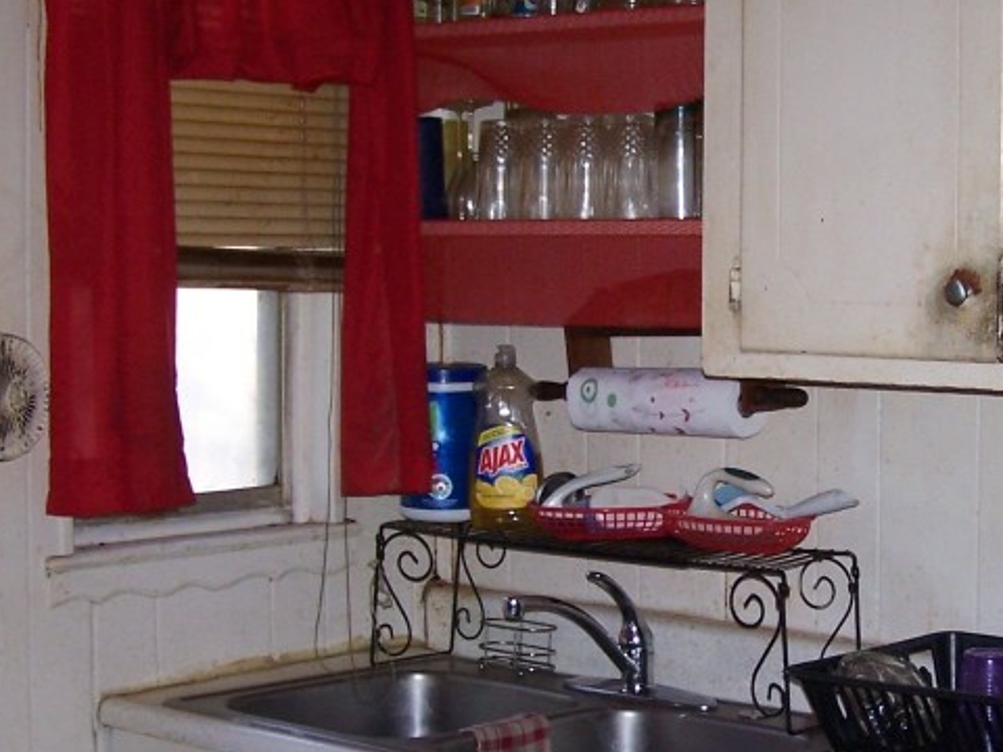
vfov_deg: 18.2
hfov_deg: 23.8
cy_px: 457
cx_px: 775
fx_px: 2347
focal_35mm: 81
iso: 140
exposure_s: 1/60
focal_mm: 6.3
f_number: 2.8
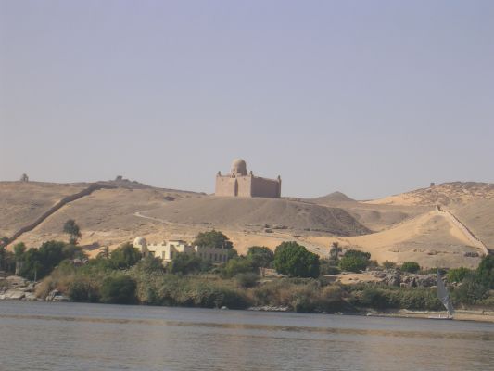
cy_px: 186
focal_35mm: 115
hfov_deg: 17.1
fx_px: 1642
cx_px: 247
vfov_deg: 12.9
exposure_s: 1/626
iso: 50
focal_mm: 17.4
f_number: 4.9
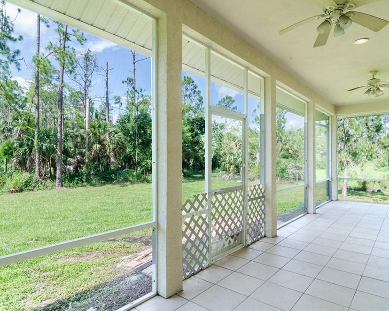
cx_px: 203
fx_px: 260
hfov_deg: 73.6
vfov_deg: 61.8
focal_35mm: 23
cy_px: 152
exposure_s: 1/80
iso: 200
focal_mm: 13
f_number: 9
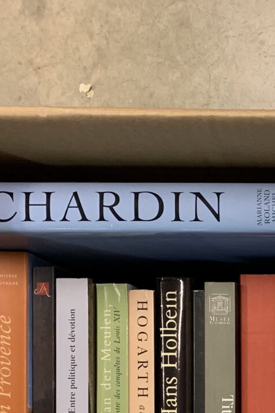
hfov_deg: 16.5
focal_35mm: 77
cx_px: 382
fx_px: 883
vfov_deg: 24.9
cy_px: 427
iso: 200
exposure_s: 1/50
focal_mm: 4.25
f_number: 1.8
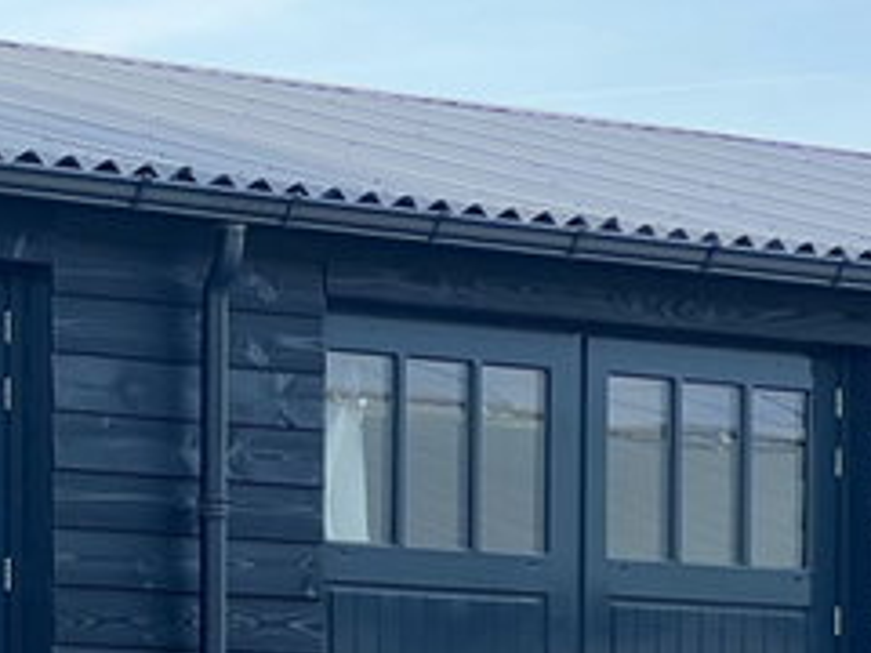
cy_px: 925
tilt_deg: +0.6
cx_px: -443
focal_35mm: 246
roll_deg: +0.9
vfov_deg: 6.0
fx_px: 6190
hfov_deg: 7.9
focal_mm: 9
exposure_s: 1/240
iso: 32
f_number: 2.8
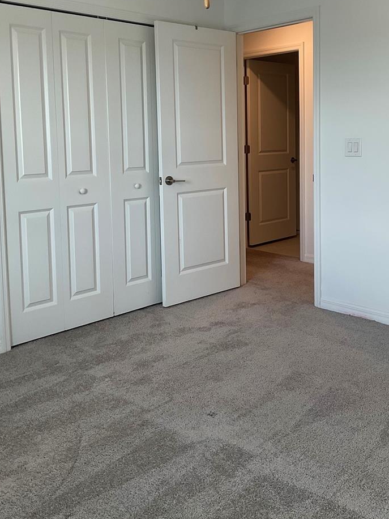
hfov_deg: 37.7
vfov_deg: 48.4
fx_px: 569
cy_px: 187
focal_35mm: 38
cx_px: 219
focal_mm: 3
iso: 32
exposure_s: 1/60
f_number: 1.8
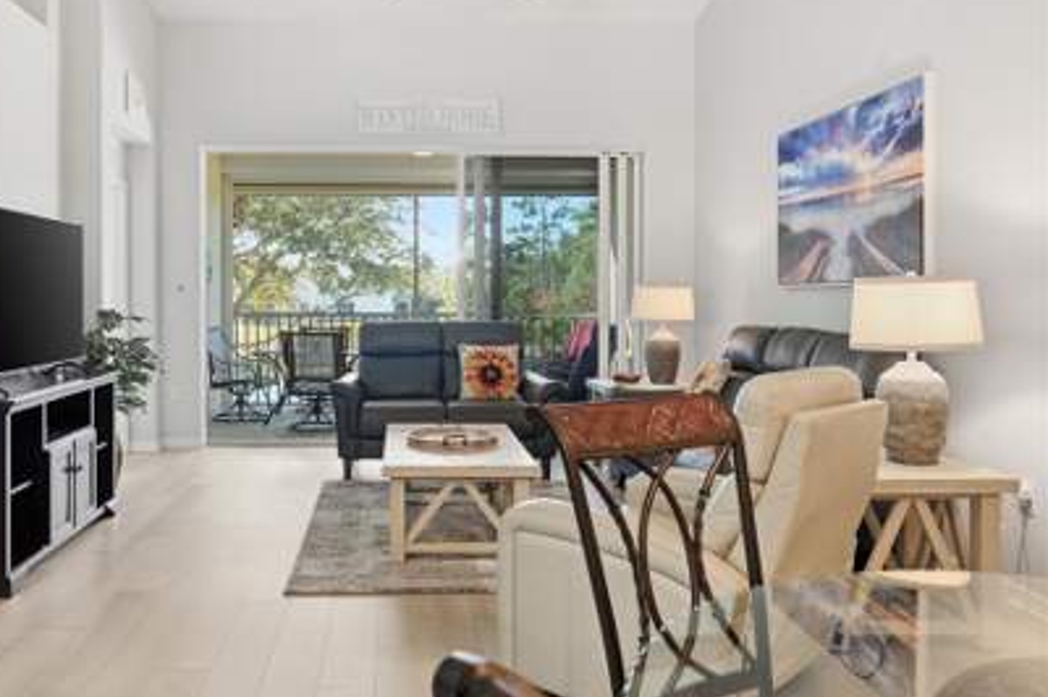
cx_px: 422
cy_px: 318
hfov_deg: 61.5
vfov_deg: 43.5
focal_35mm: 30
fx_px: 873
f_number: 9
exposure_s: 1/50
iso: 400
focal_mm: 25
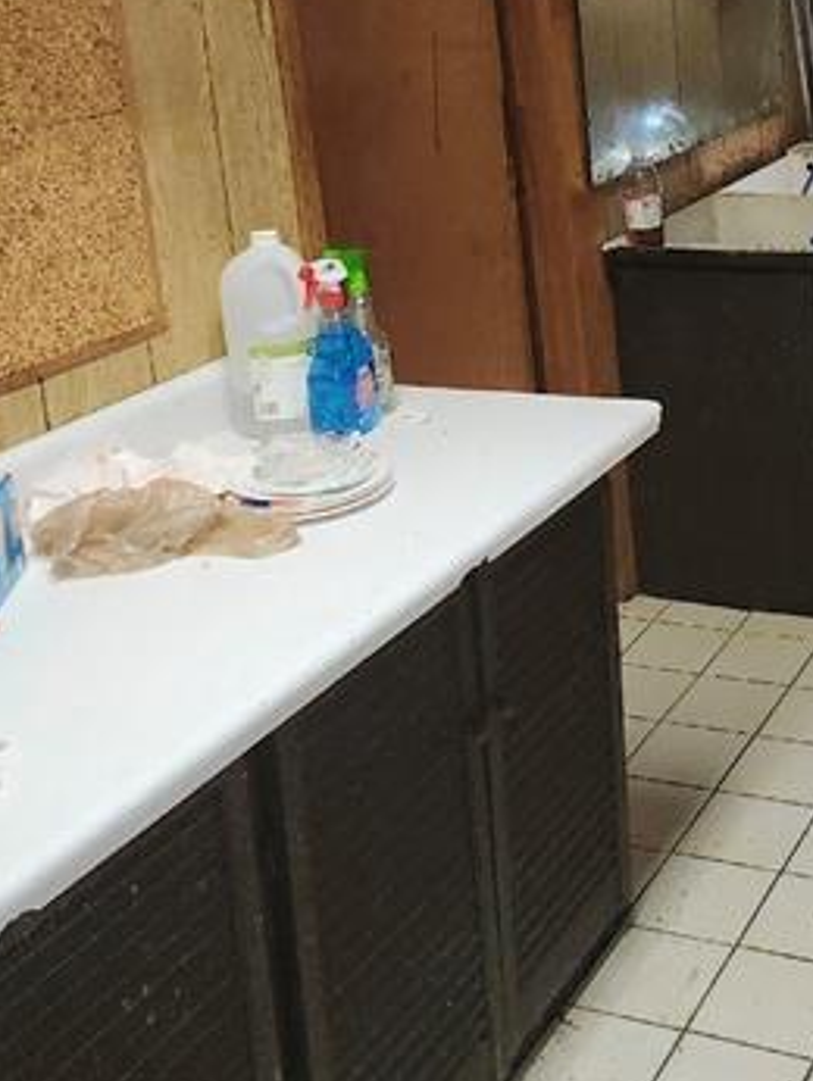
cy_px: 306
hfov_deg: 27.6
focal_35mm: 51
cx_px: 722
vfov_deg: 36.8
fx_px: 1595
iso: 100
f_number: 1.8
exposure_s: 1/30
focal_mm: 5.54
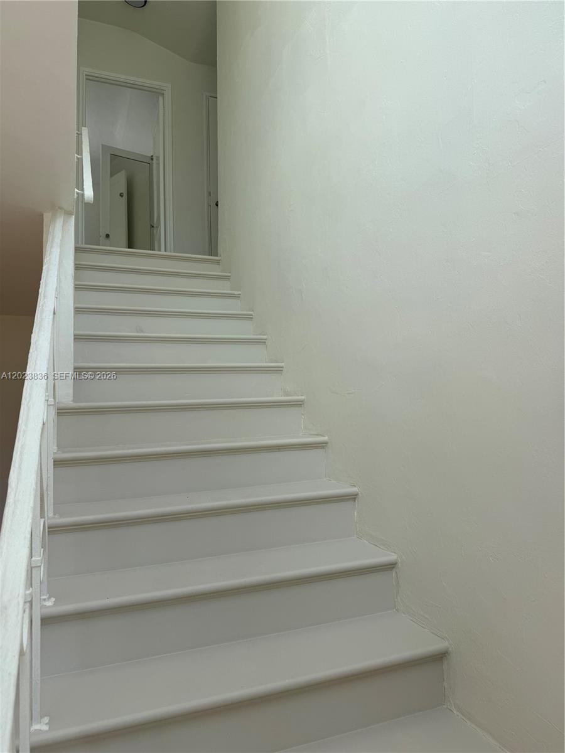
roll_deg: -0.2
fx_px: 522
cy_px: 376
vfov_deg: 71.6
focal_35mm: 24
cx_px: 282
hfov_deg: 56.8
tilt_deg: +2.9
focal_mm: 6.76
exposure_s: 1/683
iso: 80
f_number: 1.78
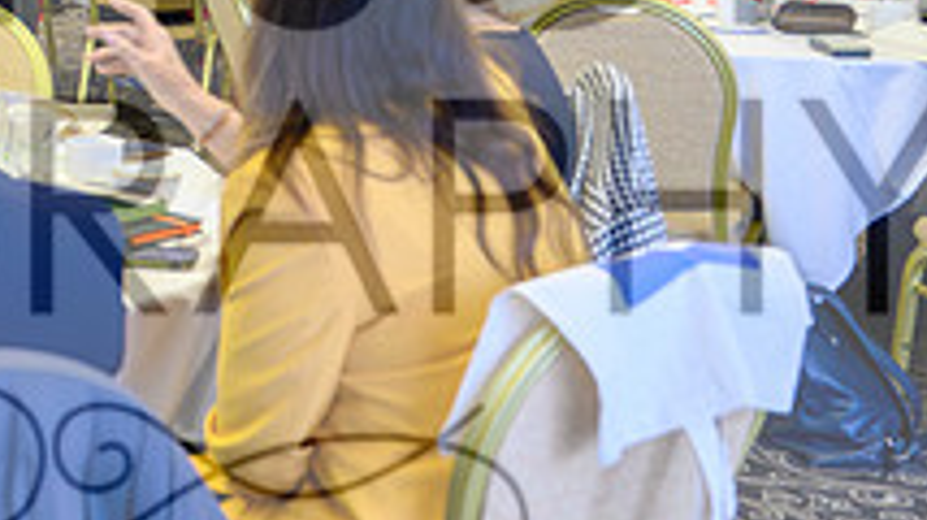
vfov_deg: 12.9
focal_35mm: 91
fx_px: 2235
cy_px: -112
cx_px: -156
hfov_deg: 21.9
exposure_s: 1/100
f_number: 3.5
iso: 8000
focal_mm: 32
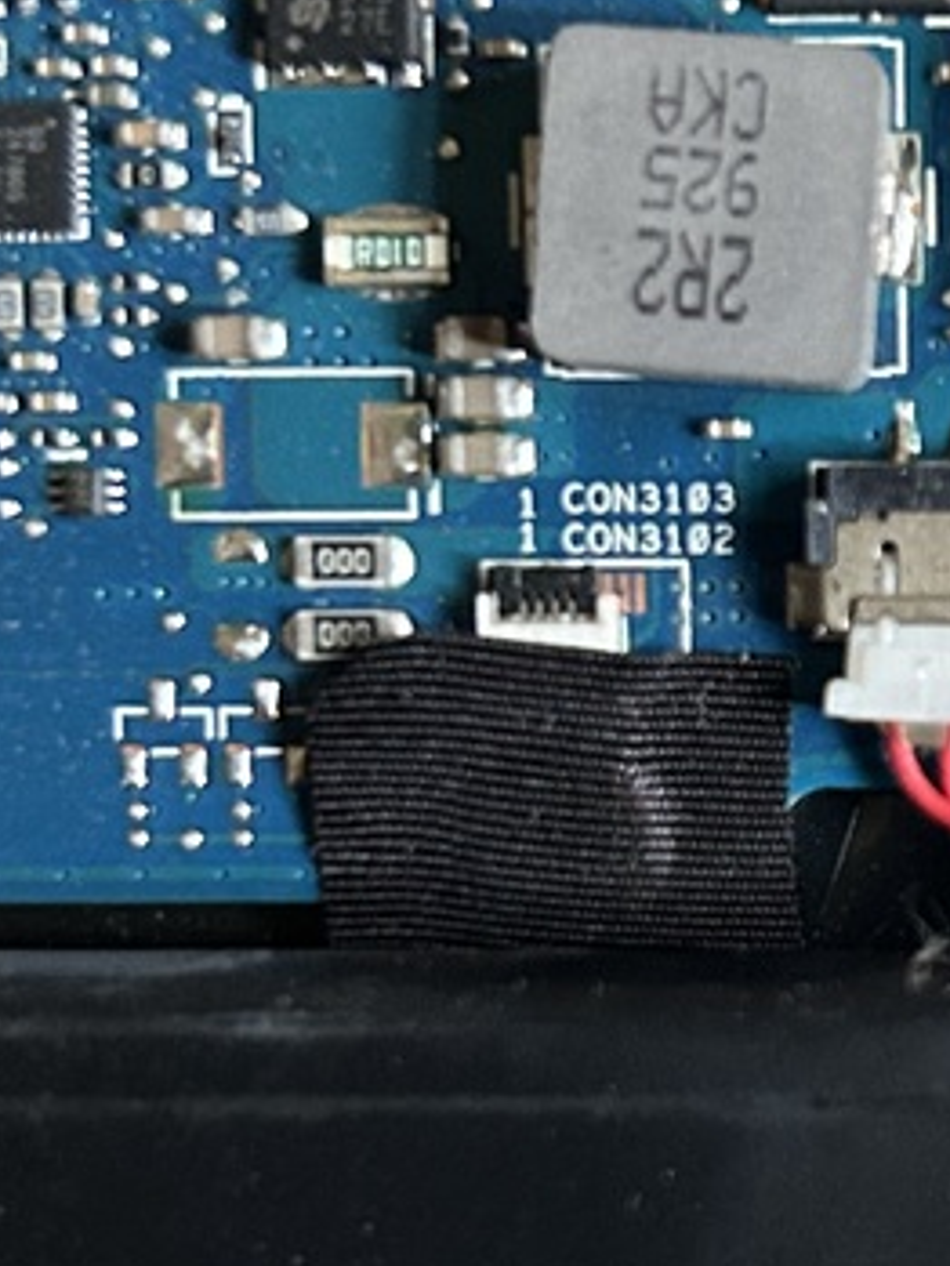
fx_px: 3291
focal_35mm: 90
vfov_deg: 21.6
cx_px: 1091
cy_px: 896
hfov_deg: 15.9
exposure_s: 1/31
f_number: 1.5
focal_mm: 5.7
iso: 640
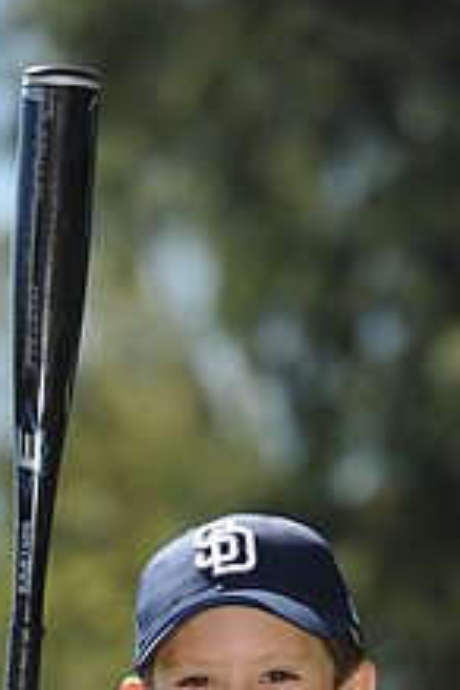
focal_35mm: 344
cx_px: 161
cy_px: 848
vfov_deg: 6.0
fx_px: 6593
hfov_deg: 4.0
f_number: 4
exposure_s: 1/1250
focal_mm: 130
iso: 200
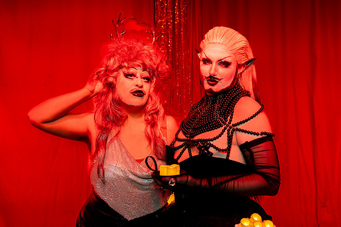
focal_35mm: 46
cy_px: 94
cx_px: 181
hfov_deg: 42.6
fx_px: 437
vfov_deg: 29.1
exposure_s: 1/250
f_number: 4.5
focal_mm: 38
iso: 4000
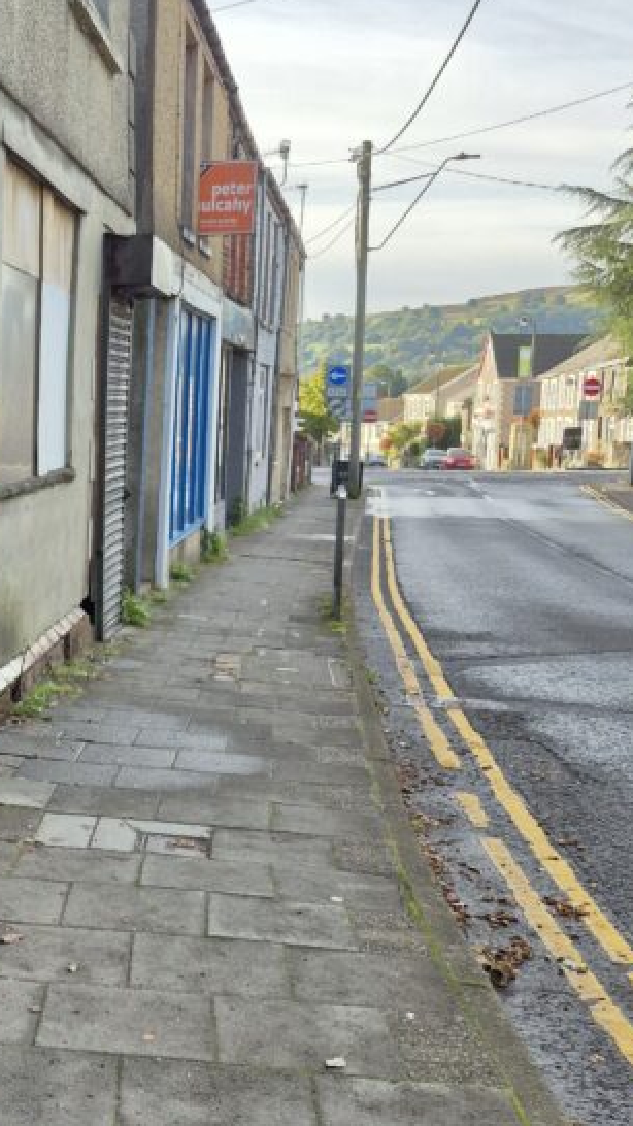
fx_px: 1403
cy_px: 582
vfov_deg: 43.7
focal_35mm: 47
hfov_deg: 23.8
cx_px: -64
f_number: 1.8
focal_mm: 5.4
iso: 25
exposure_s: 1/438
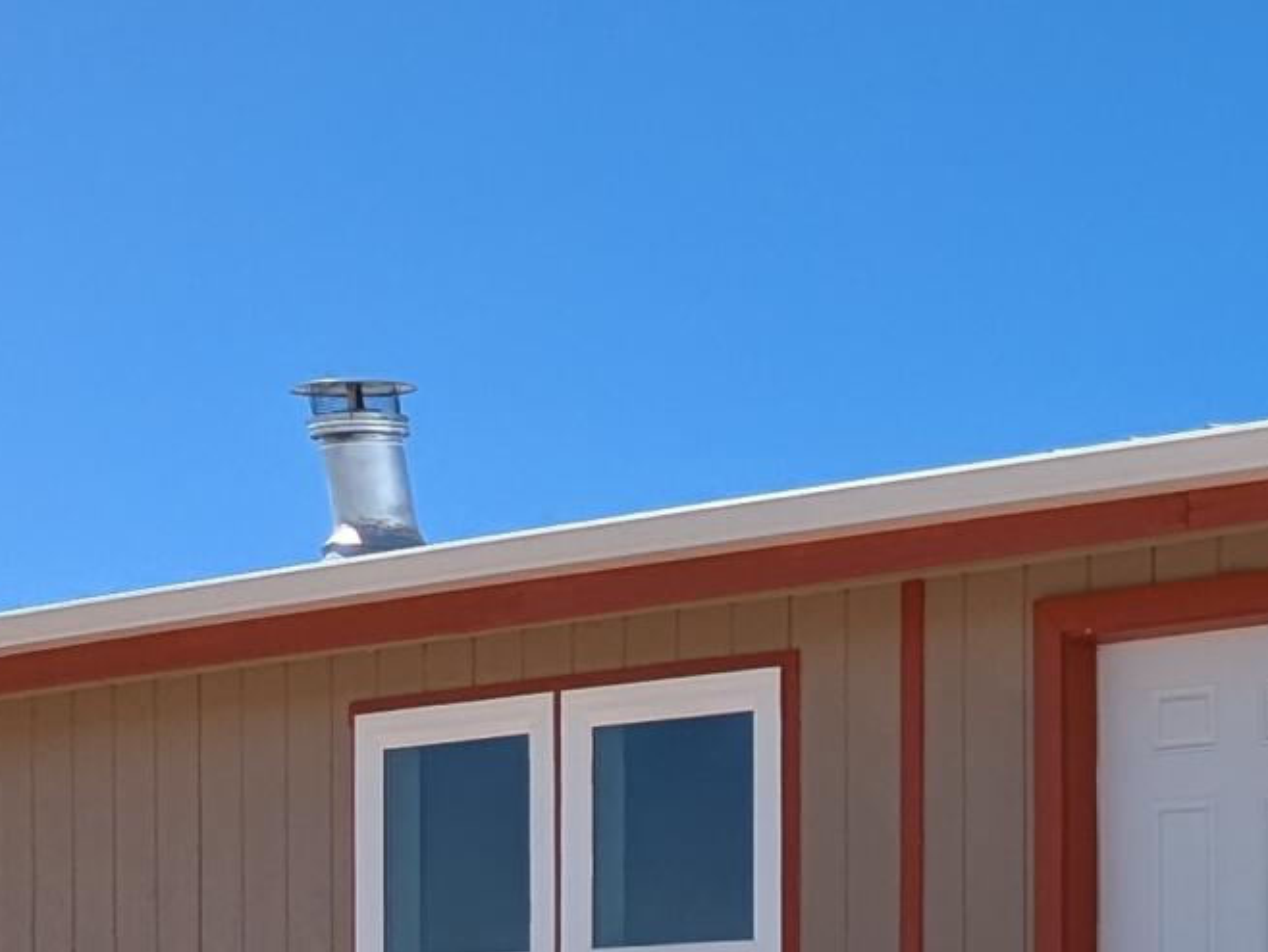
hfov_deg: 23.4
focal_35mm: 73
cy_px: 1278
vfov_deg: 18.6
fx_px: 2675
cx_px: 1675
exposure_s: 1/1148
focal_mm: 2.35
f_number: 2.2
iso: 46
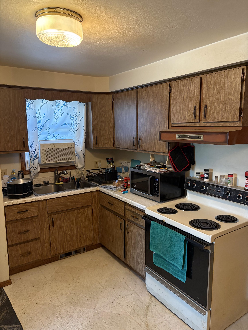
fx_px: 248
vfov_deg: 67.3
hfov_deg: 53.1
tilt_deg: -8.1
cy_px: 165
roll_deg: +0.4
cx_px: 124
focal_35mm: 26
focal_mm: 5.96
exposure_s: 1/60
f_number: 1.6
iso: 250
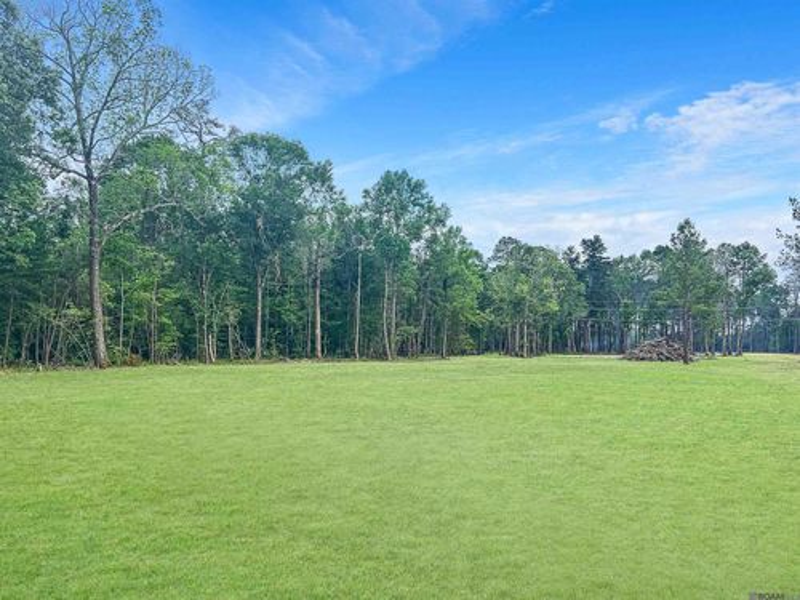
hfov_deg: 67.3
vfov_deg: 53.1
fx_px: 601
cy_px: 300
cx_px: 400
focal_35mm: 26
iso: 50
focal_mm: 5.7
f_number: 1.5
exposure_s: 1/1200
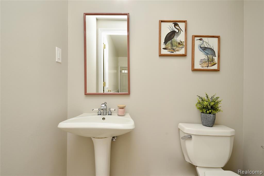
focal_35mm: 17
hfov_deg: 93.3
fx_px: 125
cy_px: 88
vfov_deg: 70.5
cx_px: 132
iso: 320
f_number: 8
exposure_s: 1/60
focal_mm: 17
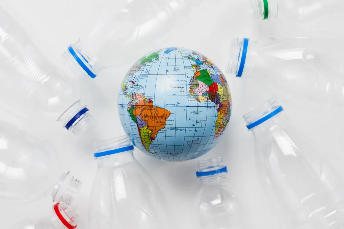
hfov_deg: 39.6
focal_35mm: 50
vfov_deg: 27.0
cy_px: 114
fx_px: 478
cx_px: 172
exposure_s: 1/160
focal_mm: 50
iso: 250
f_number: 9
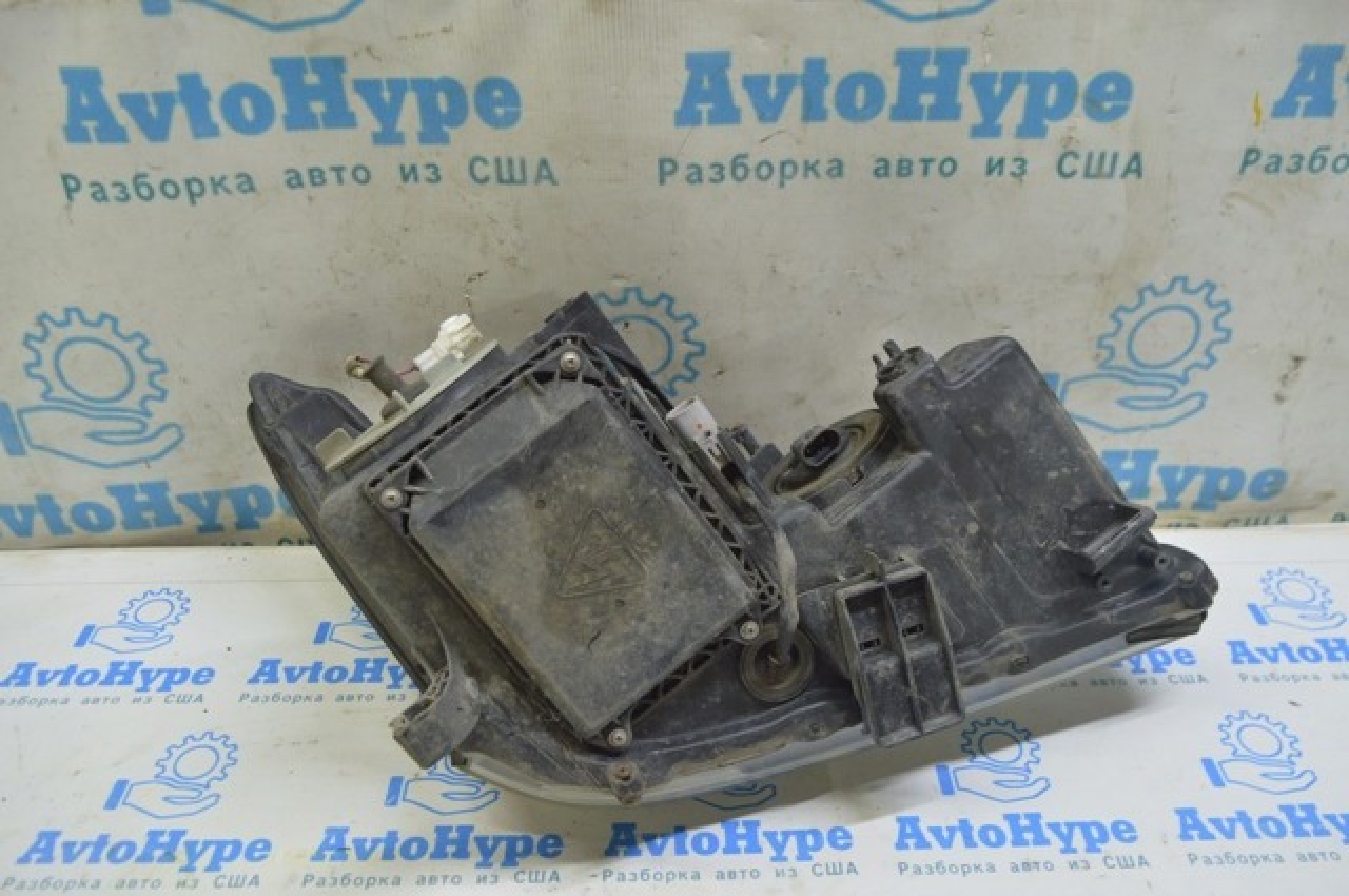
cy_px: 448
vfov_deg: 43.5
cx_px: 674
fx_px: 1123
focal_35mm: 30
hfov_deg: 62.0
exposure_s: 1/20
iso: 400
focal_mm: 20
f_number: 5.6
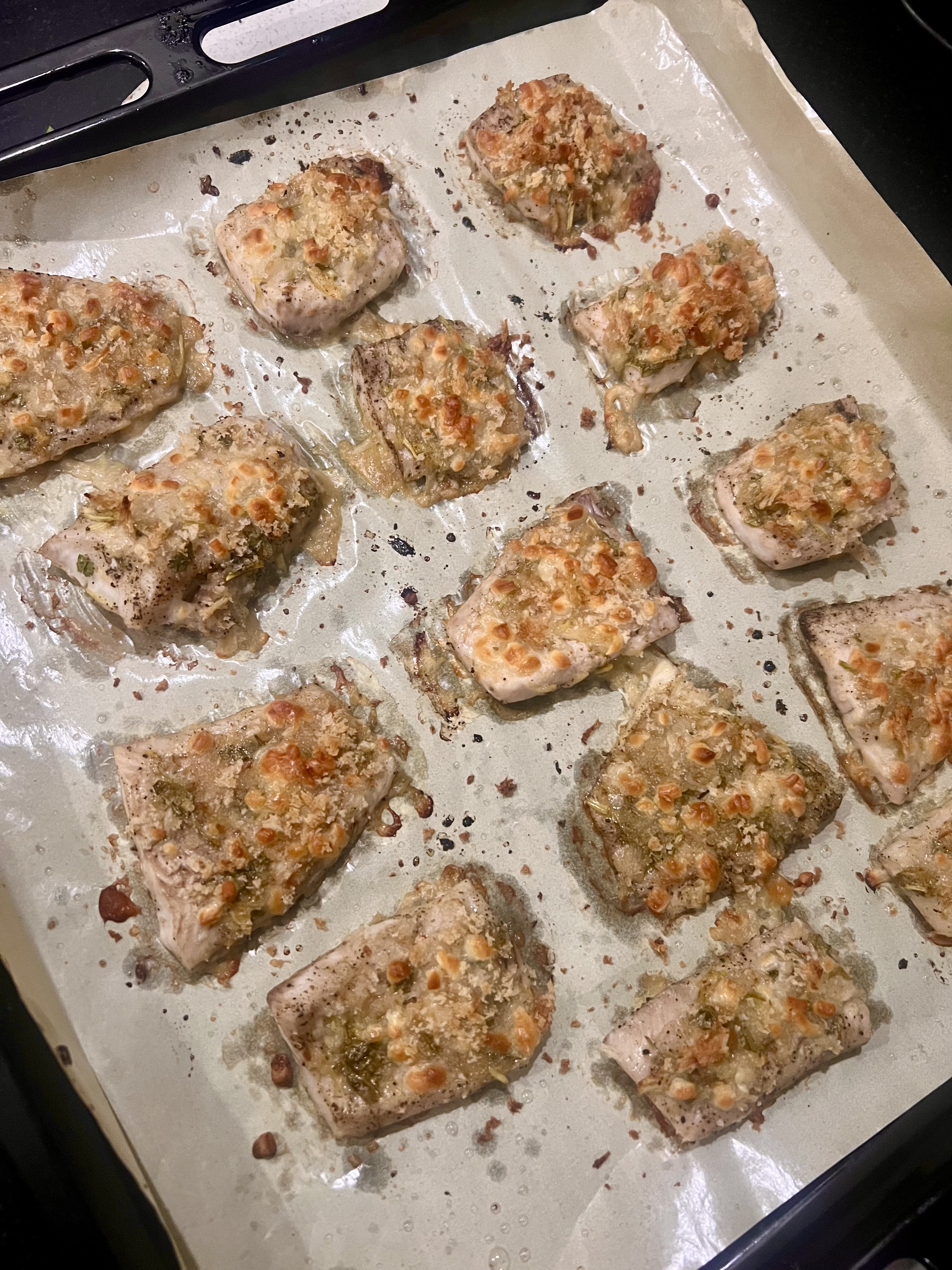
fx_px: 953
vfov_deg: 67.3
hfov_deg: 53.1
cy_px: 635
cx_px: 476
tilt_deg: -71.6
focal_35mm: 26
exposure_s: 1/33
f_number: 1.5
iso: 400
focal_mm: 5.7
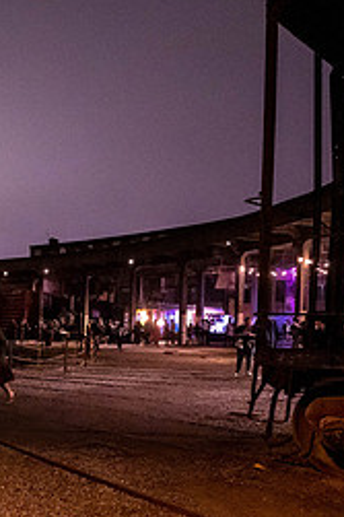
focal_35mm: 33
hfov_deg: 33.3
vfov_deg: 56.1
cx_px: -60
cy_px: 342
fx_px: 474
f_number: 2.8
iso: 4000
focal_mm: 14
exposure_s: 1/100
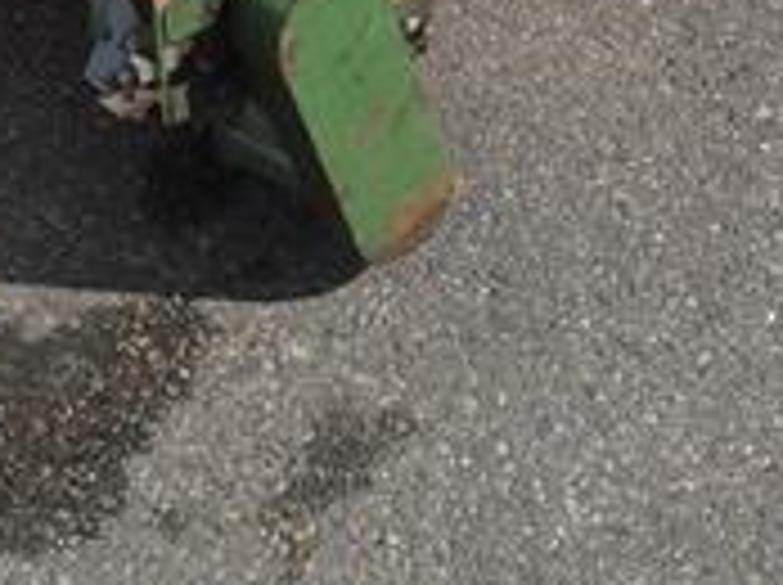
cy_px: -428
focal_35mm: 103
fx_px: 2327
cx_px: 799
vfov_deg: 13.1
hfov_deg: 18.6
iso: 160
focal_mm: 14
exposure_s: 1/500
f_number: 8
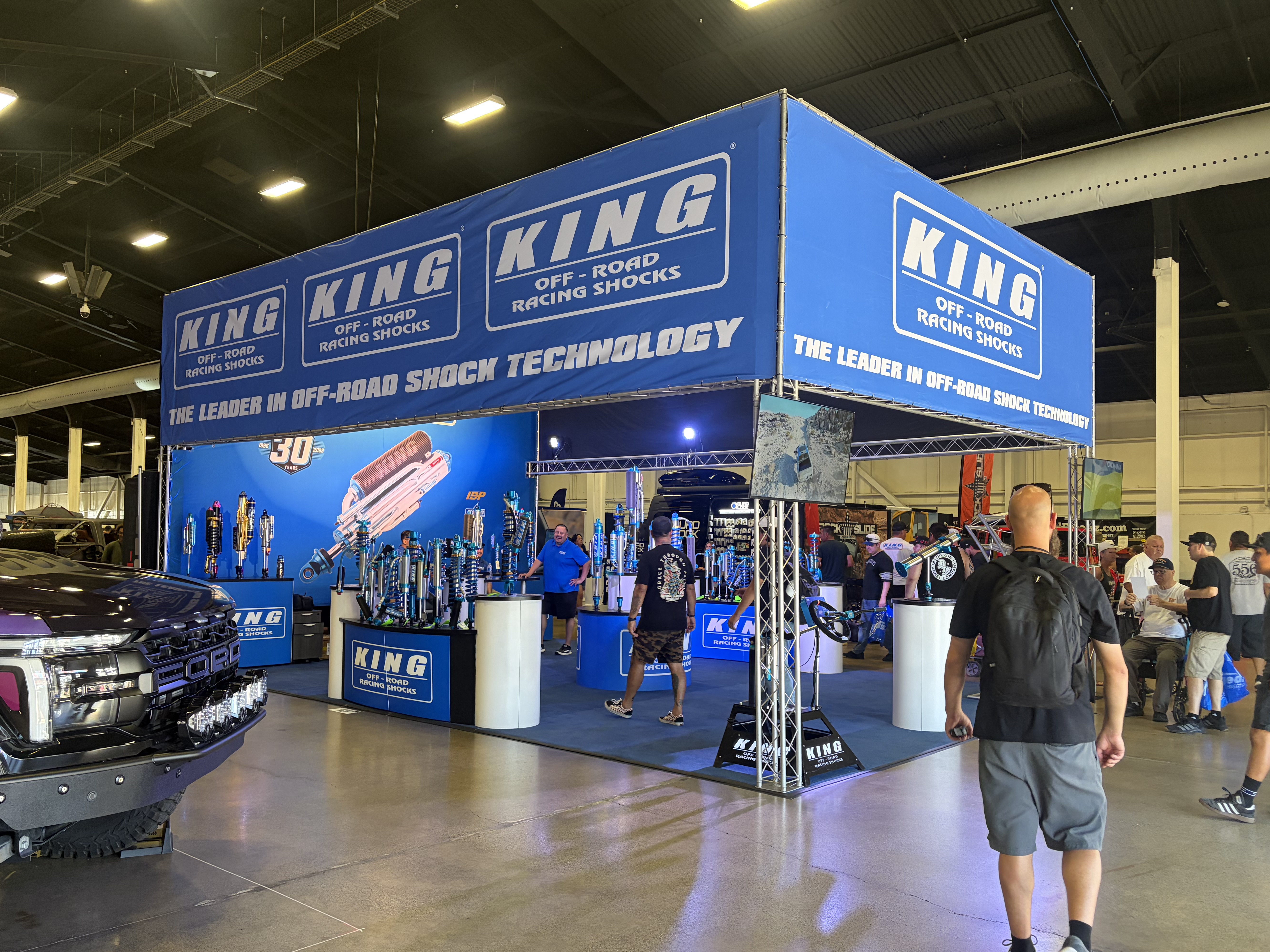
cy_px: 497
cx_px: 637
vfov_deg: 49.7
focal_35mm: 28
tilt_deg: +2.0
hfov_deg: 63.4
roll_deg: -0.1
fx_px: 1027
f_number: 1.6
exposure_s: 1/60
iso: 160
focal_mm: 5.96
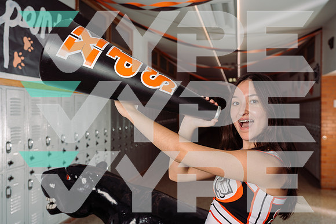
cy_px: 112
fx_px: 336
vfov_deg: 36.9
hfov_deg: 53.1
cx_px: 168
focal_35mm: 36
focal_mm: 36
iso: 125
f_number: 4.5
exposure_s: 1/250
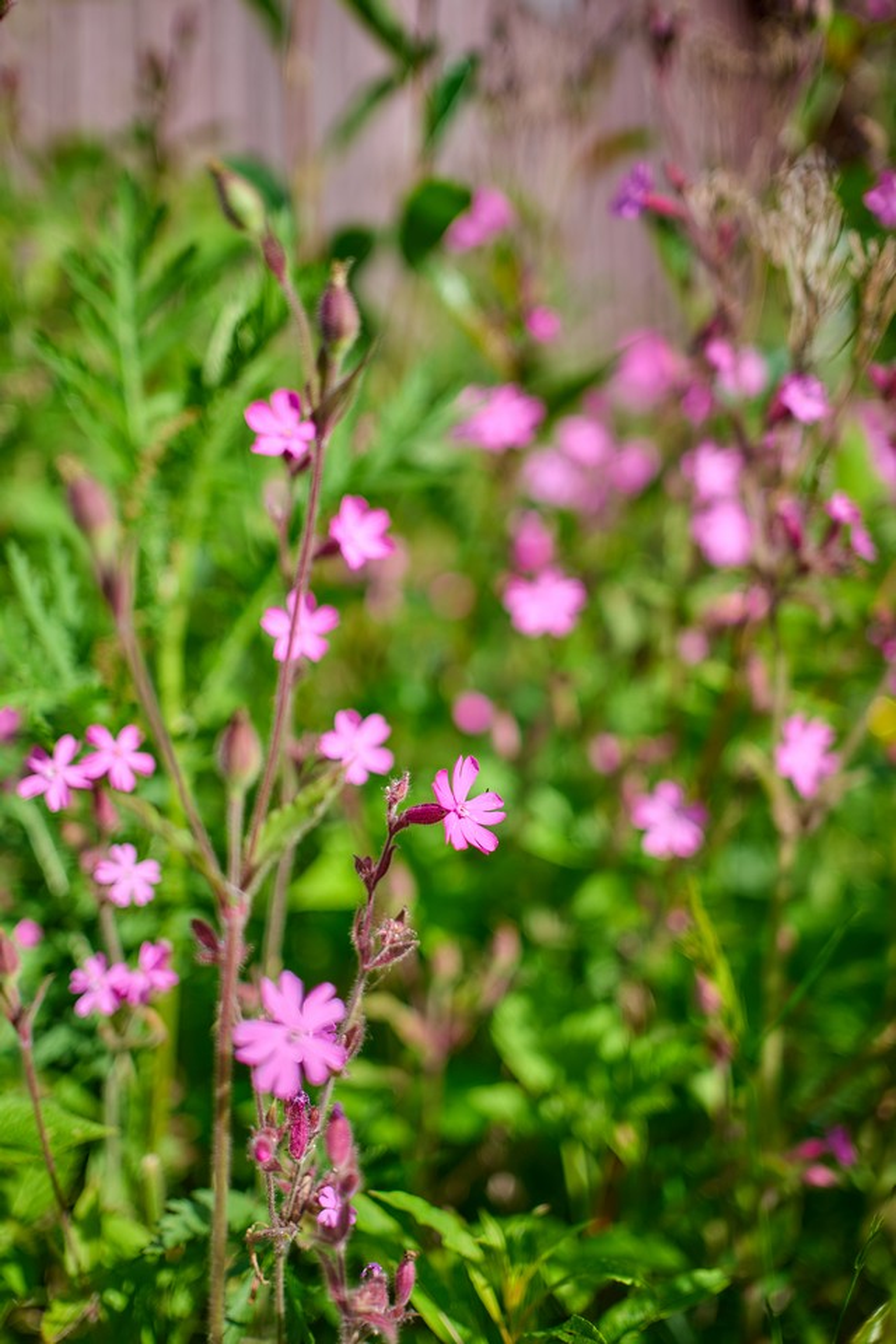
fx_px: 1493
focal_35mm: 40
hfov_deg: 33.4
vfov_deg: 48.5
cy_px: 672
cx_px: 448
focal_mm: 40
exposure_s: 1/4000
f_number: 2
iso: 100
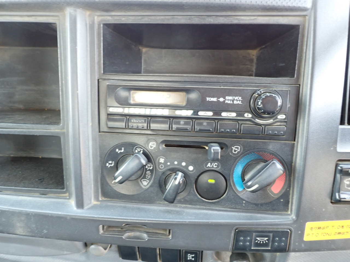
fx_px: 253
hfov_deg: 69.4
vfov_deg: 54.9
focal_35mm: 25
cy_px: 131
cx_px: 175
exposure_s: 1/30
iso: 250
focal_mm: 4.5
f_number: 2.8
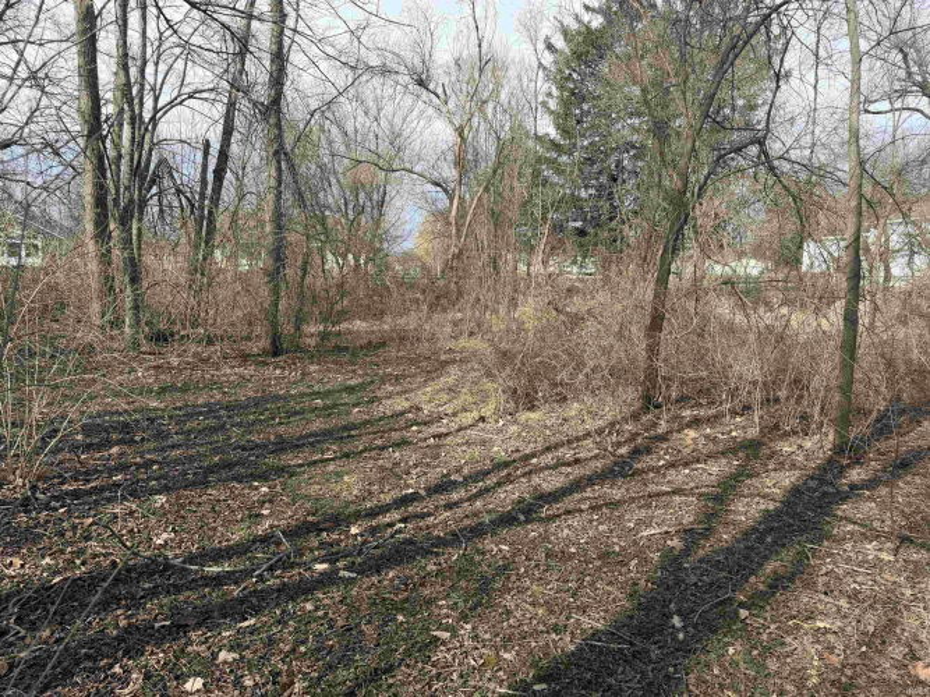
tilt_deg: -5.1
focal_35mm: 24
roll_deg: -1.8
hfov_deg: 71.6
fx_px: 645
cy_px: 348
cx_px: 465
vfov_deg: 56.8
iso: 80
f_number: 1.78
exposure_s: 1/2169
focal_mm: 6.76
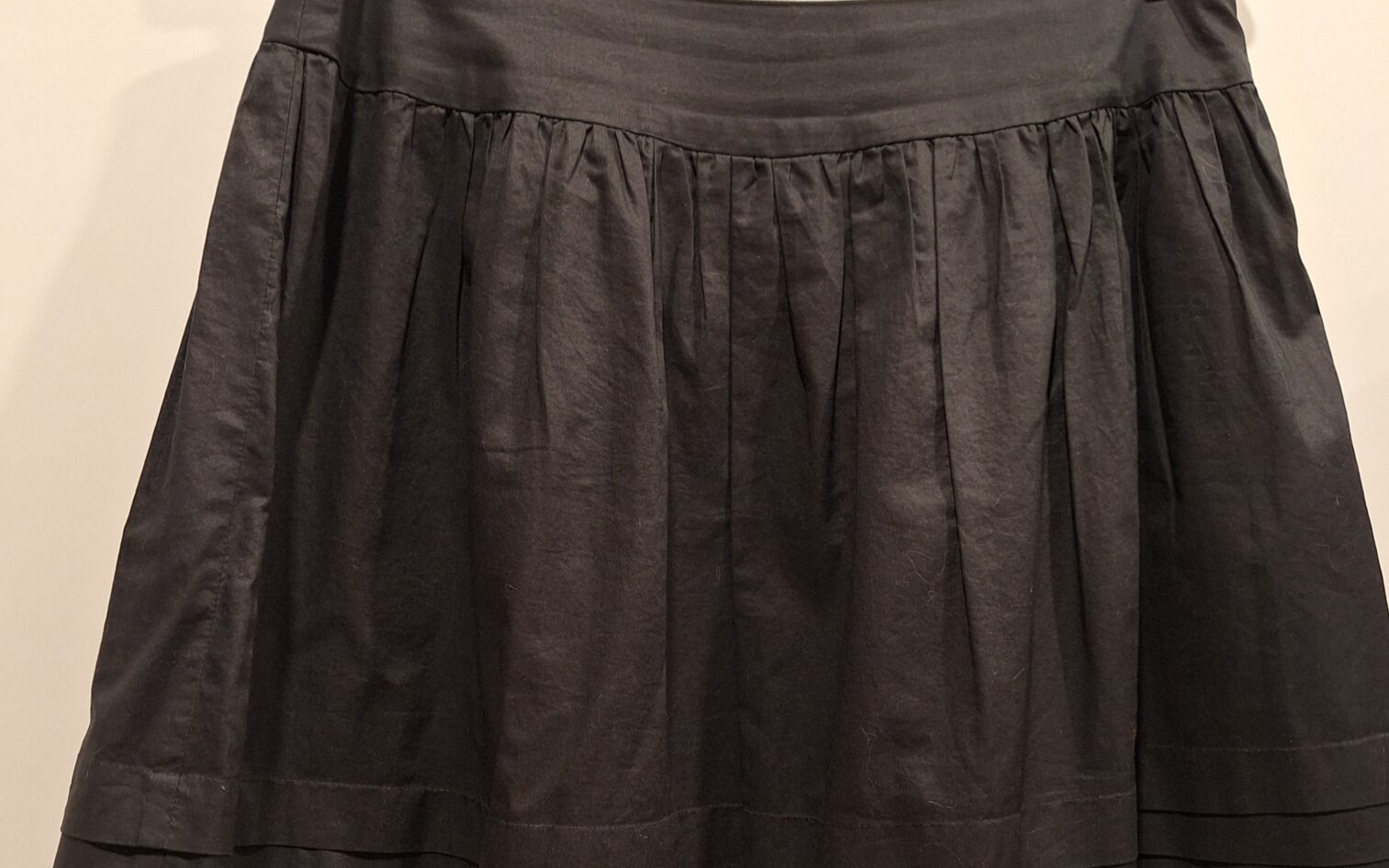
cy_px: 606
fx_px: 1249
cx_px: 690
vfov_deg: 37.7
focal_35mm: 33
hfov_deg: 58.1
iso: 200
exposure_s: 1/40
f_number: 1.8
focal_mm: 5.54
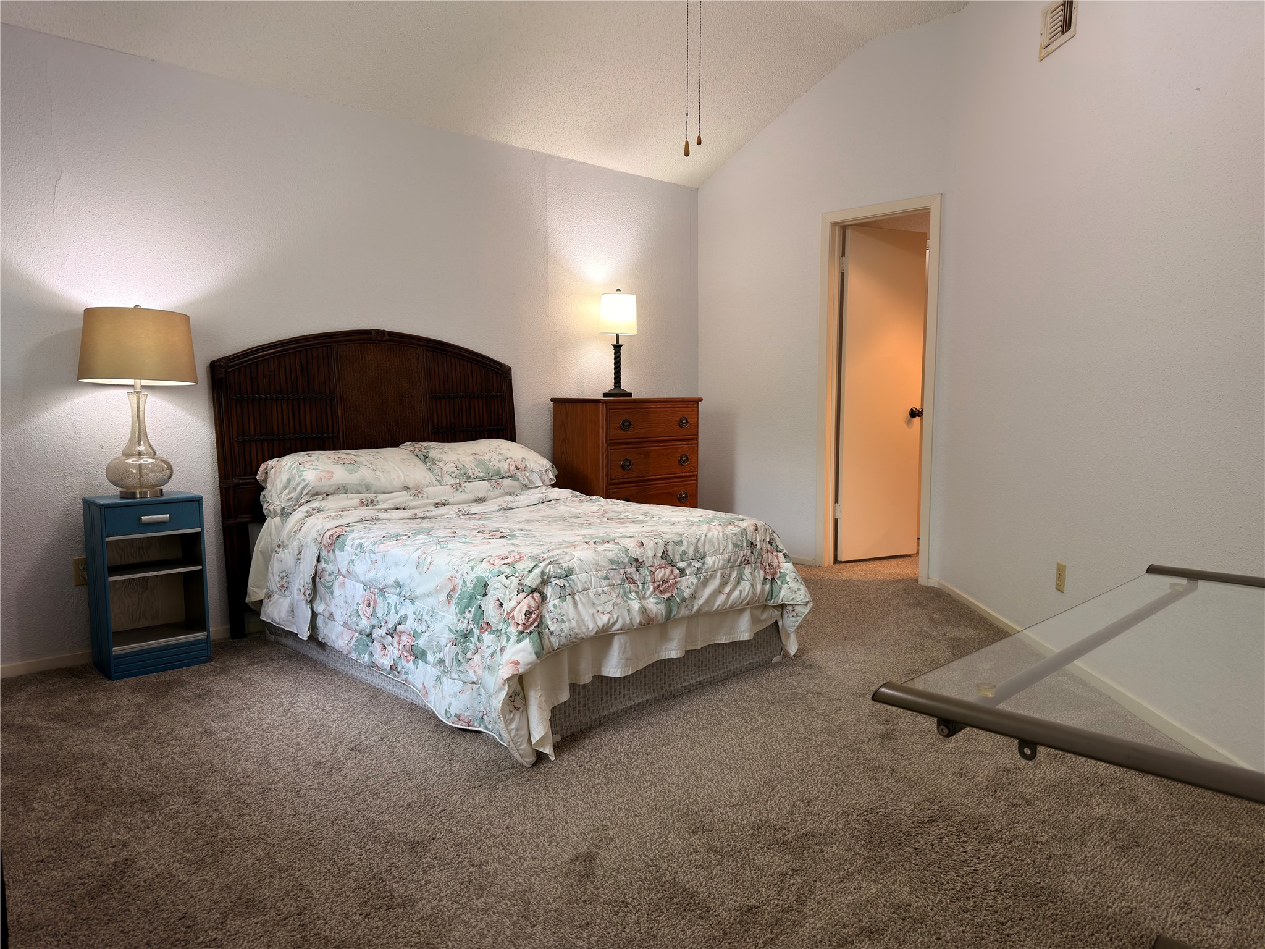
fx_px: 877
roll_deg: +0.1
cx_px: 632
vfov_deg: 56.8
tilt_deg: -5.9
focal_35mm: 24
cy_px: 474
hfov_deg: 71.6
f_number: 1.78
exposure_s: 1/60
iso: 100
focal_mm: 6.76
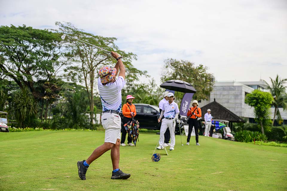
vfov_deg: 30.5
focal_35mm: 44
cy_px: 96
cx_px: 144
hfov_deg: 44.5
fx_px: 351
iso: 320
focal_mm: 44
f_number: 2.8
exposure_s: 1/5000
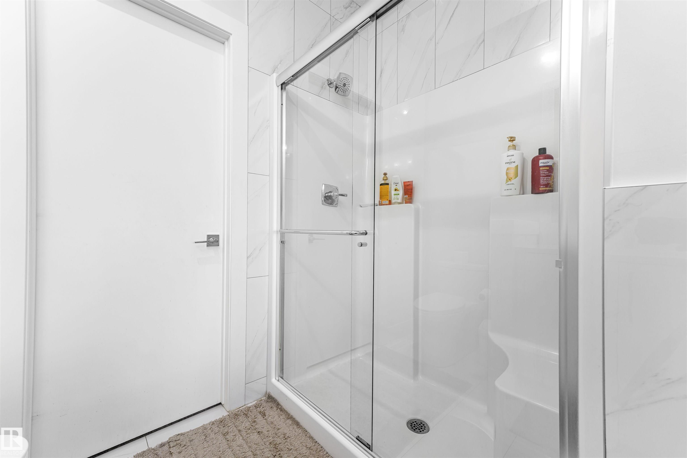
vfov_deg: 81.2
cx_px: 344
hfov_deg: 104.3
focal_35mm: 14
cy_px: 229
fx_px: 267
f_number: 8
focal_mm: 14
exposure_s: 1/10
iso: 125
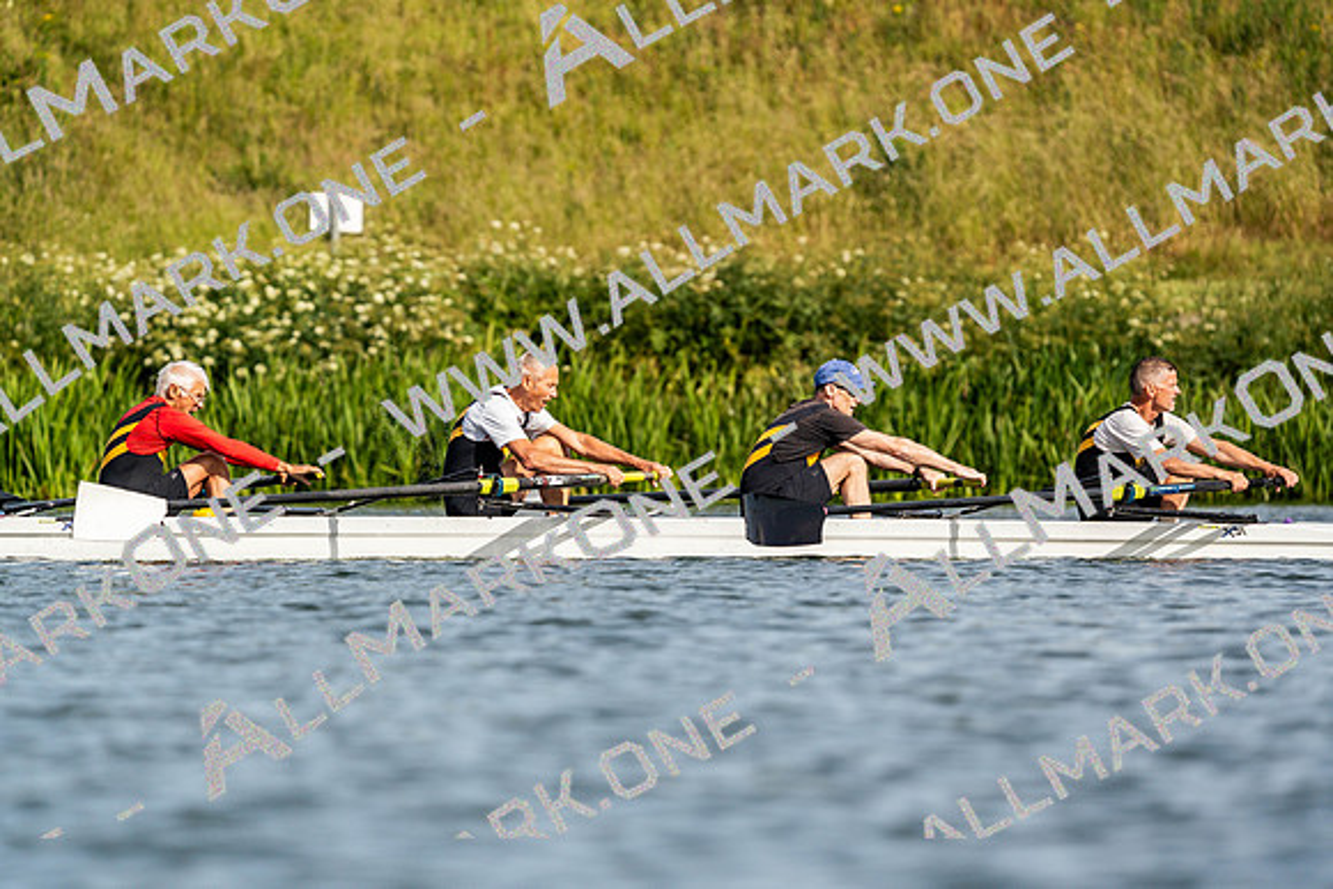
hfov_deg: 4.6
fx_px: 16740
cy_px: 444
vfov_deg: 3.0
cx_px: 666
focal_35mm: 452
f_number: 6.3
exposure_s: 1/2000
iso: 250
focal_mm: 452
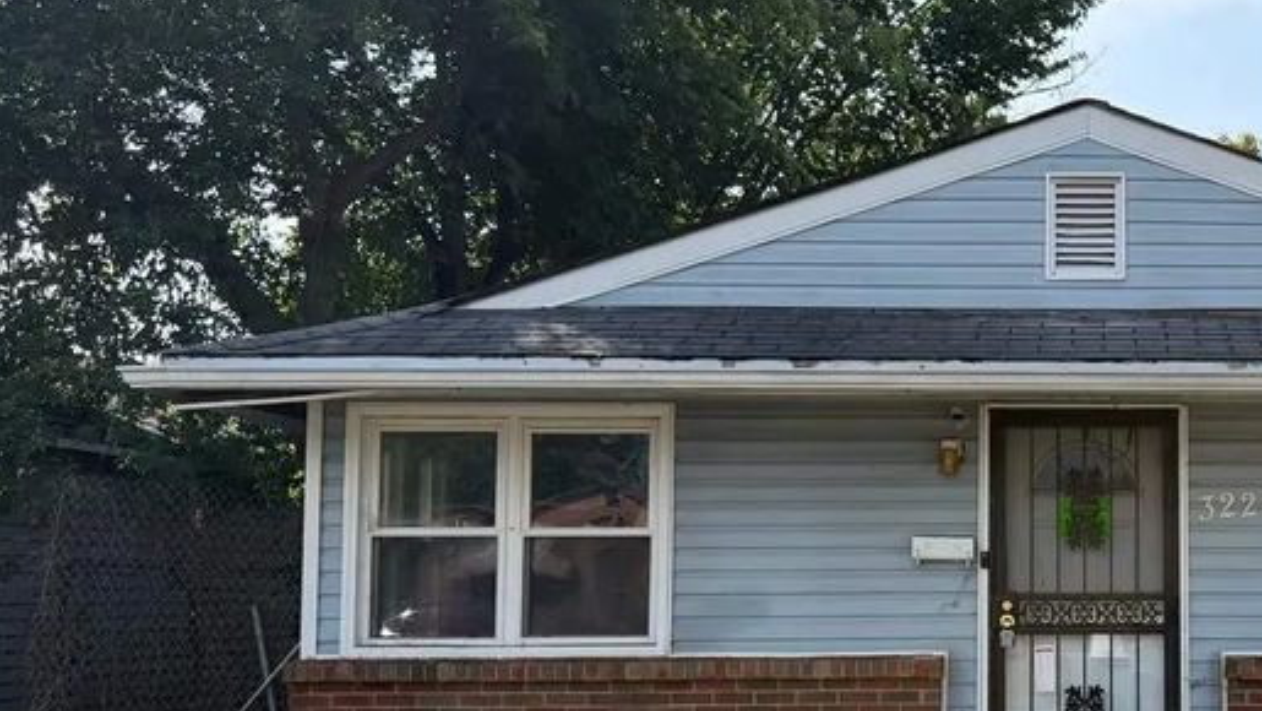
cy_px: 458
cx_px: 1130
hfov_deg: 37.3
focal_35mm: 52
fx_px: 1741
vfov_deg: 23.0
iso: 100
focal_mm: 6.76
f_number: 1.78
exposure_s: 1/3584
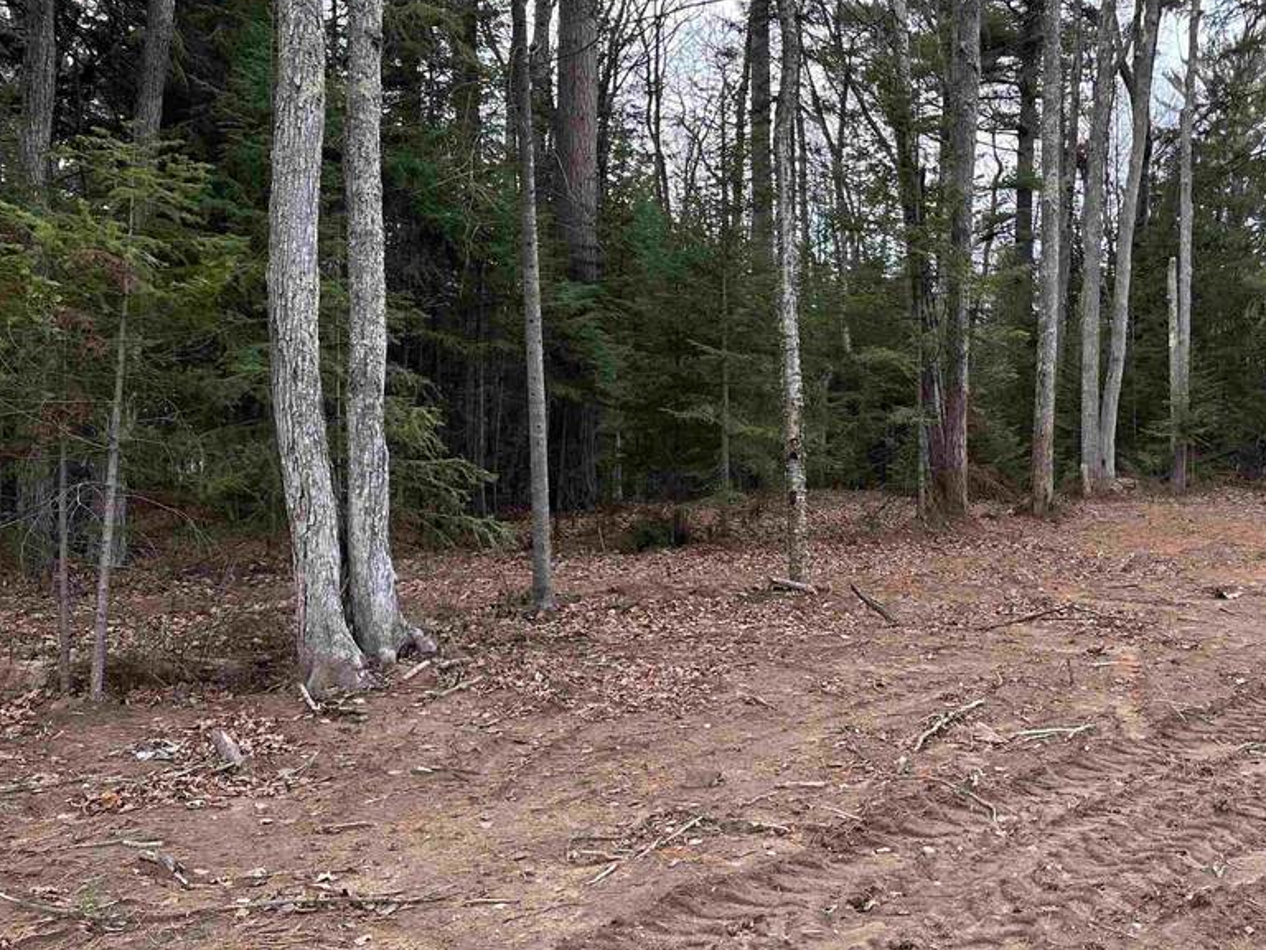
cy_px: 426
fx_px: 1463
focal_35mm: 40
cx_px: 964
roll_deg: +0.9
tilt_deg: -0.9
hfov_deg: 45.0
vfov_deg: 35.9
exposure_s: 1/203
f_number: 1.78
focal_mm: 6.86
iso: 80
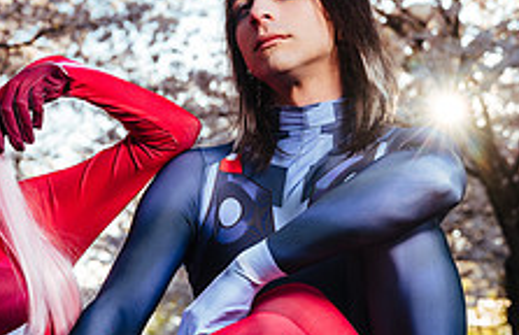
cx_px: 156
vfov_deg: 9.7
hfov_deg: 14.9
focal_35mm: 139
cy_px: 164
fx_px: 1985
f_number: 6.4
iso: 100
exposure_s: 1/125
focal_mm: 64
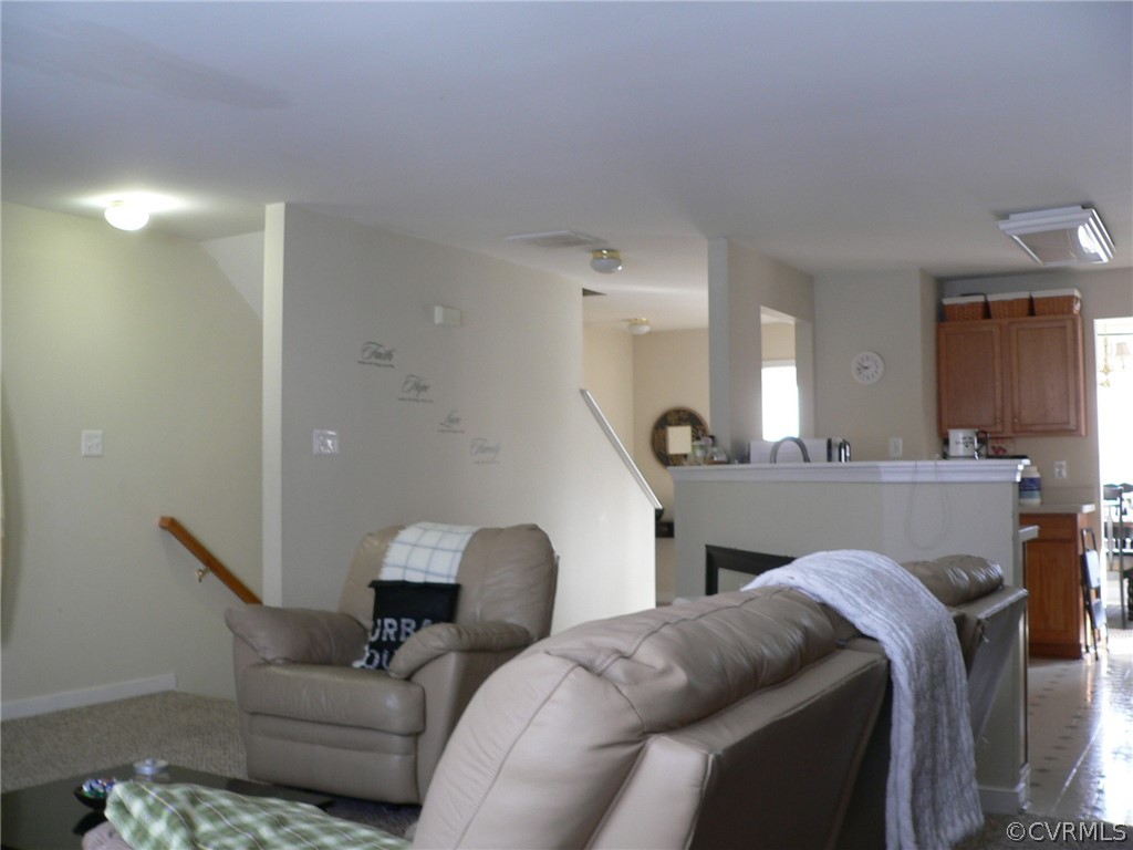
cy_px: 425
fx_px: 1178
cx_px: 566
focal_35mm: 36
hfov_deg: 51.4
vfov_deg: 39.7
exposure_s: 1/25
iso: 100
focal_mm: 6
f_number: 2.8
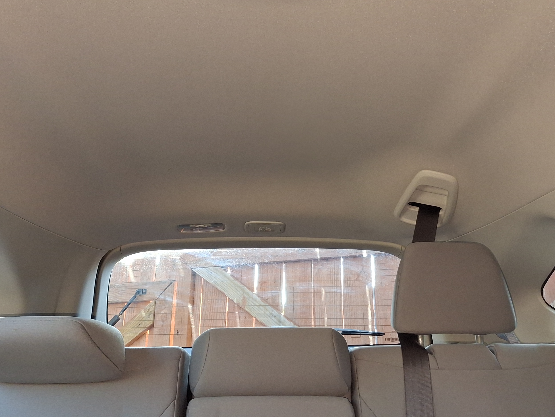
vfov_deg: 34.8
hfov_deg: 45.7
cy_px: 139
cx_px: 301
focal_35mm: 41
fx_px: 657
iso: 25
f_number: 1.8
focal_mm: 4.69
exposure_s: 1/40
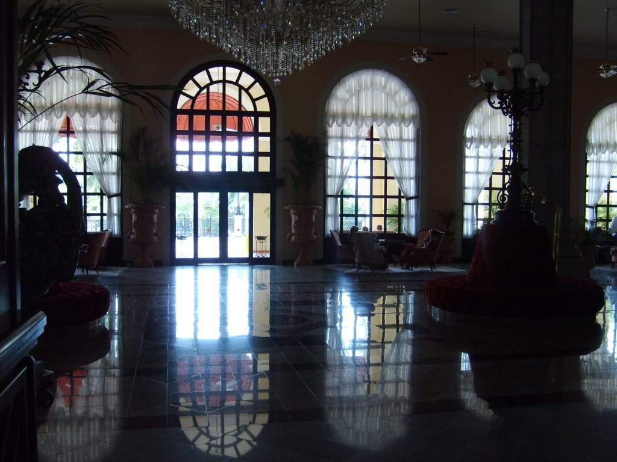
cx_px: 308
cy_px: 231
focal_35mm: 35
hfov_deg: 52.6
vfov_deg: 40.7
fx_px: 624
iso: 50
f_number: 2.8
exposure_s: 1/60
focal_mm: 5.8
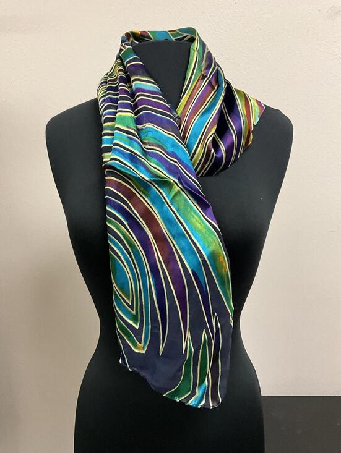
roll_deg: +0.3
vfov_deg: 61.6
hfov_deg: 48.3
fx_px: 380
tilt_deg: -11.0
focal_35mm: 29
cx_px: 170
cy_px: 226
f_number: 1.8
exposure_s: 1/60
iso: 200
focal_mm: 3
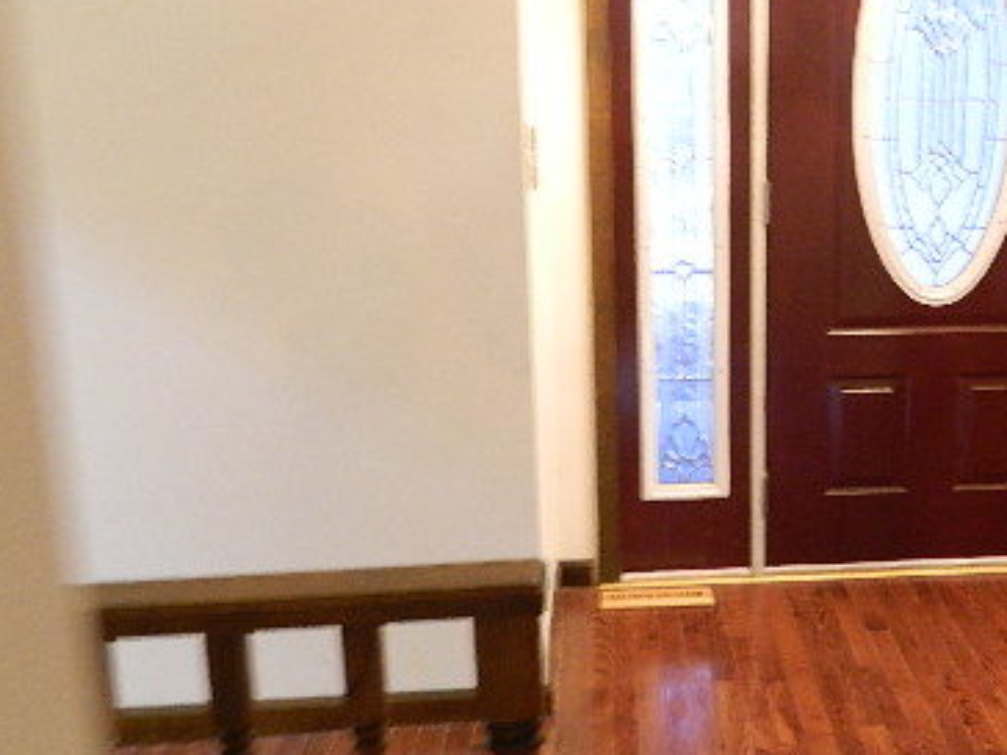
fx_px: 1280
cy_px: 384
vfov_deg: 32.9
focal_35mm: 44
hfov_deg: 41.4
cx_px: 783
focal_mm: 4.5
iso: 200
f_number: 3.1
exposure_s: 1/1.6
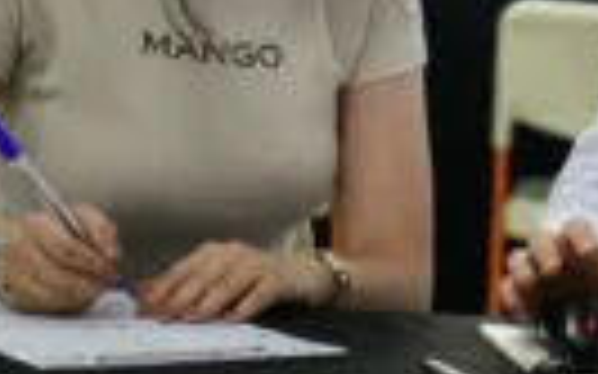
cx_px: 594
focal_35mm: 210
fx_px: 3421
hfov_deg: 9.9
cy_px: -20
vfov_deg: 6.2
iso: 1250
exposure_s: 1/400
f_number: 2.8
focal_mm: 55
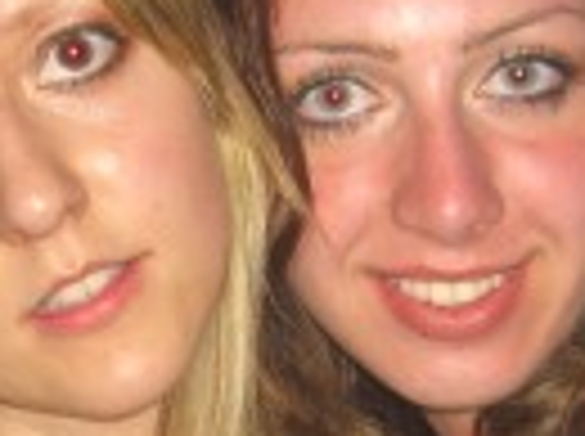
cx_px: 266
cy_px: 481
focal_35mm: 176
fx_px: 2969
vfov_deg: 8.3
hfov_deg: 11.3
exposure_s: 1/60
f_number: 2.8
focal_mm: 7.9
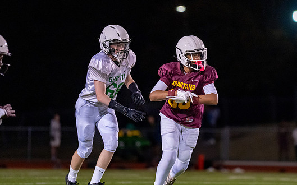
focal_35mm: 354
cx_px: 204
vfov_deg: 3.7
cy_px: 103
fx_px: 2864
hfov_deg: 5.9
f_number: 2.8
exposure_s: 1/1250
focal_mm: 200
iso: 6400
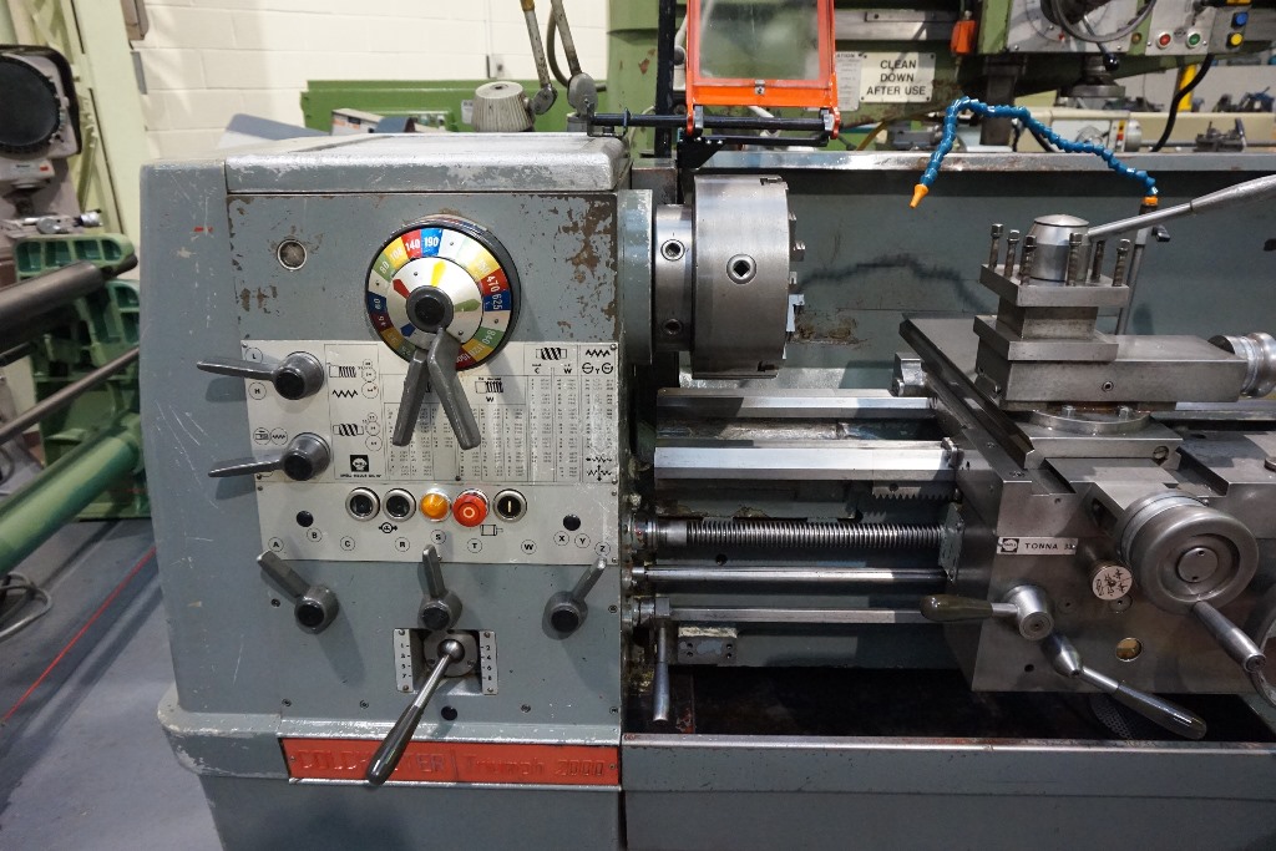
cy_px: 426
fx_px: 851
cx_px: 638
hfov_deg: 73.7
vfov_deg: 53.1
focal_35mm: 24
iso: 3200
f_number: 5
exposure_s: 1/30
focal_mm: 16
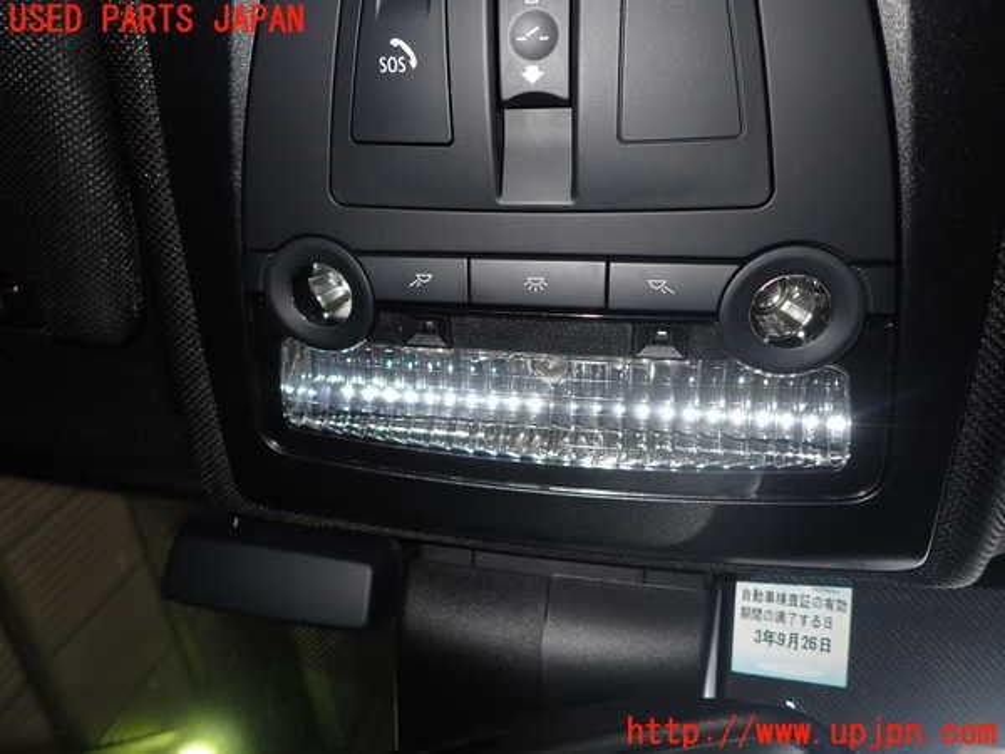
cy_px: 377
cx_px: 502
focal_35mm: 25
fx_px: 726
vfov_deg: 54.9
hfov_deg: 69.4
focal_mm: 4.5
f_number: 5.6
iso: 200
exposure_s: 1/30
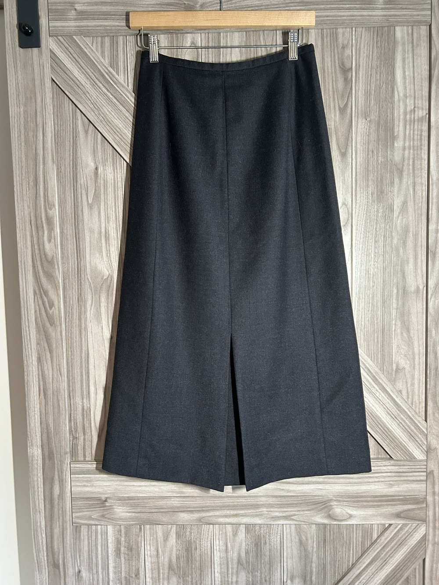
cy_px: 292
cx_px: 220
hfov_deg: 53.1
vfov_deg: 67.3
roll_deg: +1.1
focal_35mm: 26
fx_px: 440
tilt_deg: -3.7
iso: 320
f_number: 1.5
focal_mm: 5.7
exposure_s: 1/60
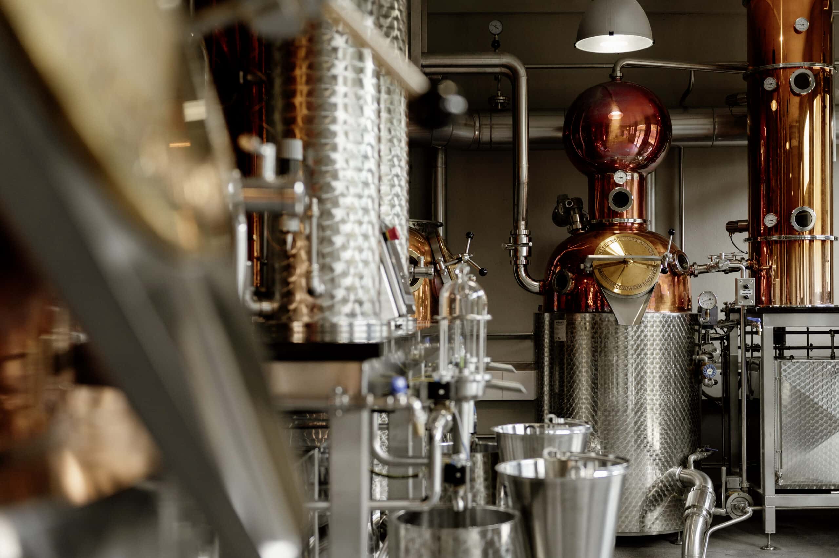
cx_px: 420
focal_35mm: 45
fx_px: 1048
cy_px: 279
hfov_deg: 43.6
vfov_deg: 29.8
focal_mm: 45
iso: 500
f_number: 2.8
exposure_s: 1/640
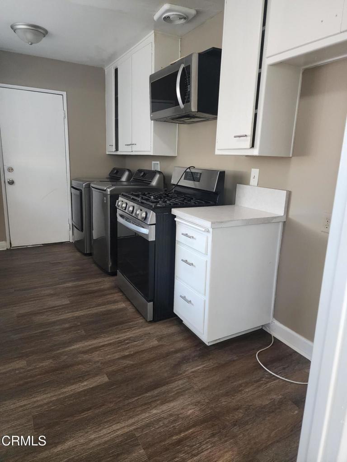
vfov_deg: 73.9
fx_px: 307
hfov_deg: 58.9
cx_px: 174
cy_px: 231
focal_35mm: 23
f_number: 1.8
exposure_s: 1/120
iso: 1000
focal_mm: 6.4
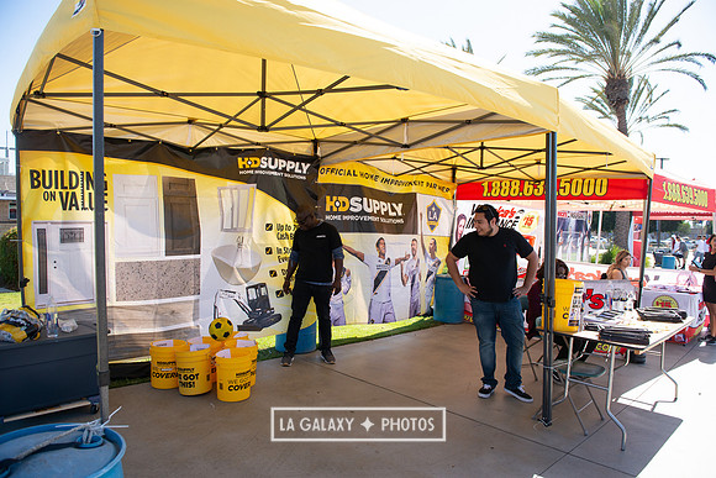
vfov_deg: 53.2
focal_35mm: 24
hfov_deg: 73.7
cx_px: 358
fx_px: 477
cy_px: 239
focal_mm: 24
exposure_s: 1/1600
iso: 250
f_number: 4
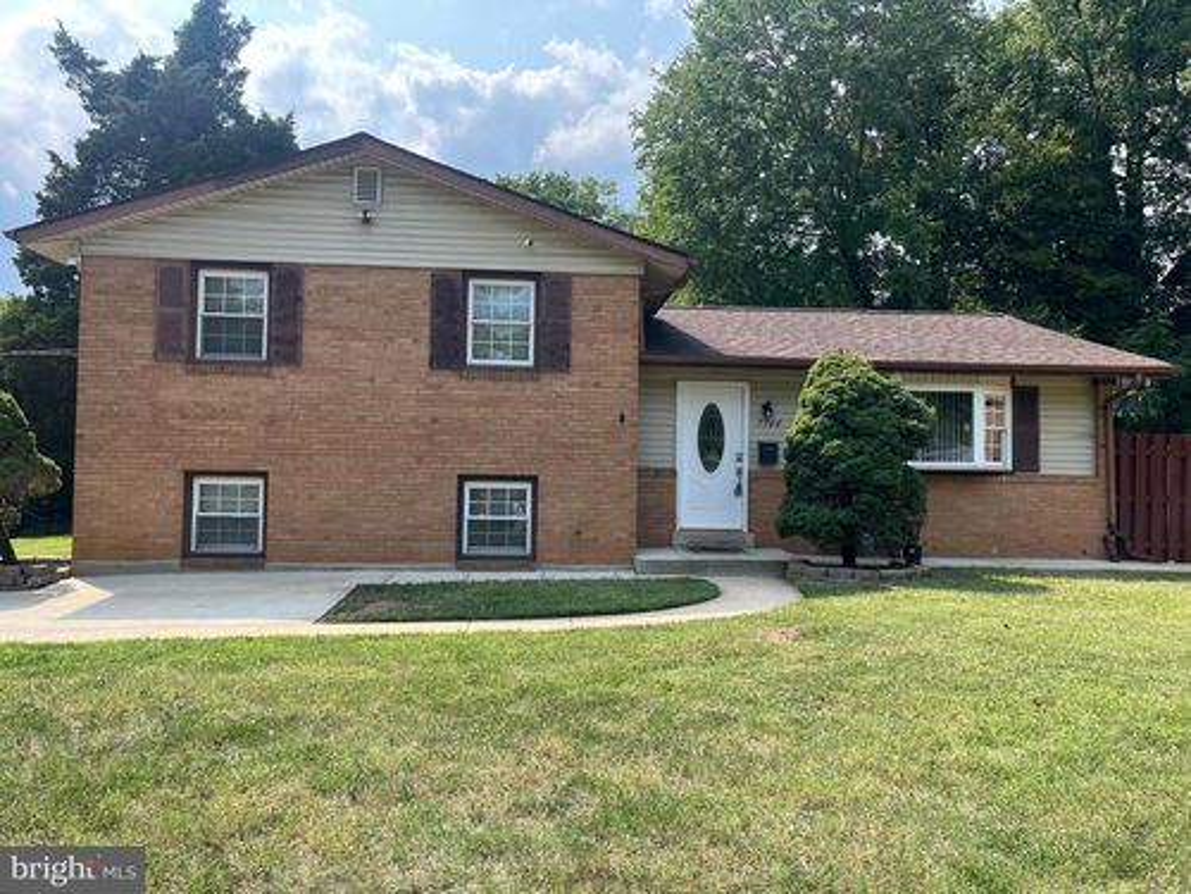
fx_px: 895
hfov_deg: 67.3
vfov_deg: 53.1
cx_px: 596
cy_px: 447
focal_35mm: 26
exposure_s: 1/1279
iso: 50
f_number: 1.6
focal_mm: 5.1
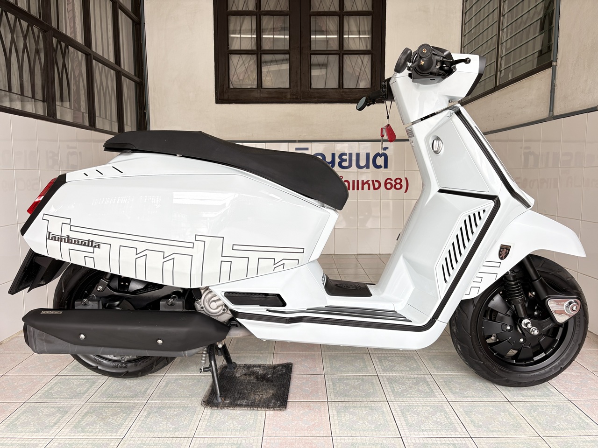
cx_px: 299
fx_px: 449
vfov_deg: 53.1
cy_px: 224
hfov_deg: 67.3
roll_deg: +0.5
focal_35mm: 26
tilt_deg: -6.8
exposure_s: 1/122
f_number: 1.6
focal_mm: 5.96
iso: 64
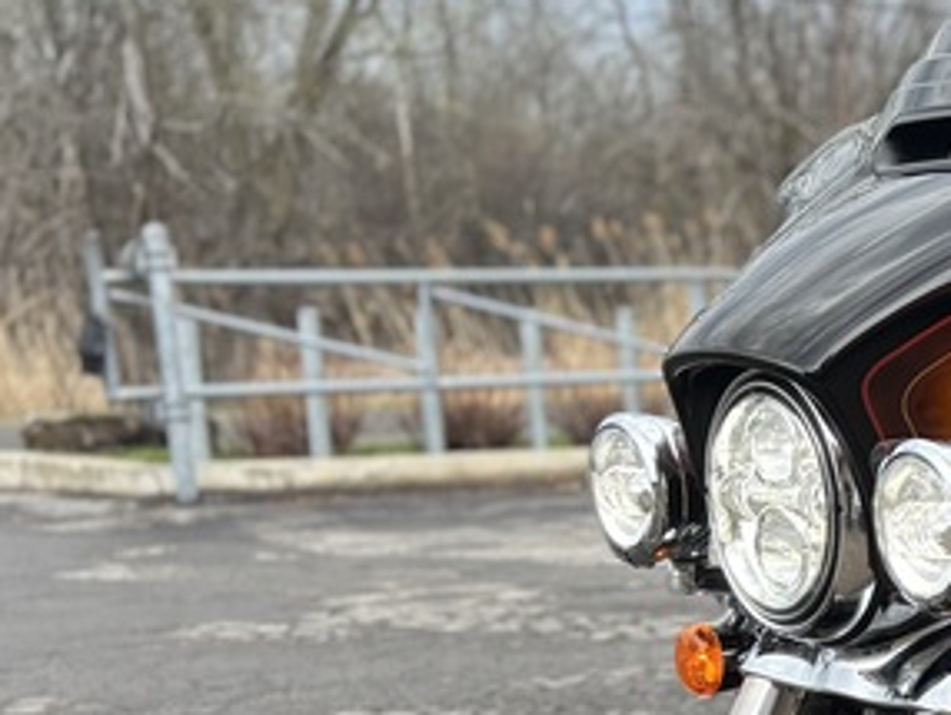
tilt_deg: -12.0
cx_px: 1373
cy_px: 805
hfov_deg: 18.9
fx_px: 2557
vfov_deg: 15.5
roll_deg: +1.4
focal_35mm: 93
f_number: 1.6
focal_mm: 5.96
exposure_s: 1/250
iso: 40
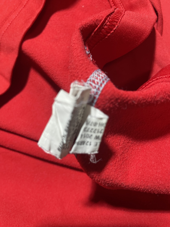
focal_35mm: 26
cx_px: 85
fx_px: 170
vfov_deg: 67.3
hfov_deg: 53.1
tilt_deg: -50.8
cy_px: 114
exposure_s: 1/50
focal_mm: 4.2
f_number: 1.6
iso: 100
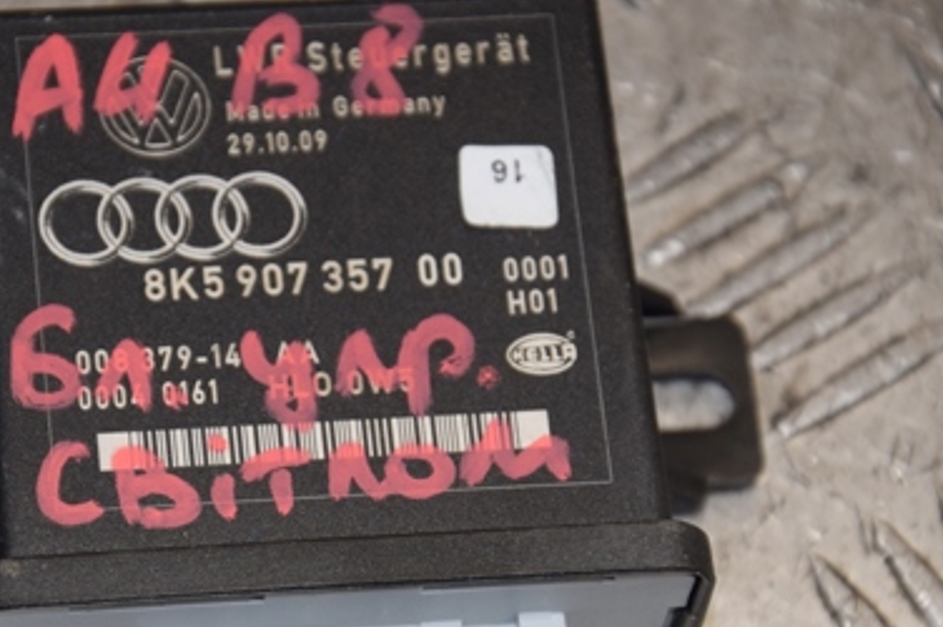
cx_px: 324
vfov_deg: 5.8
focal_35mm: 235
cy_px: 401
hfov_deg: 8.8
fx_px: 6150
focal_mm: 92
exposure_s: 1/200
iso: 800
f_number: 7.1
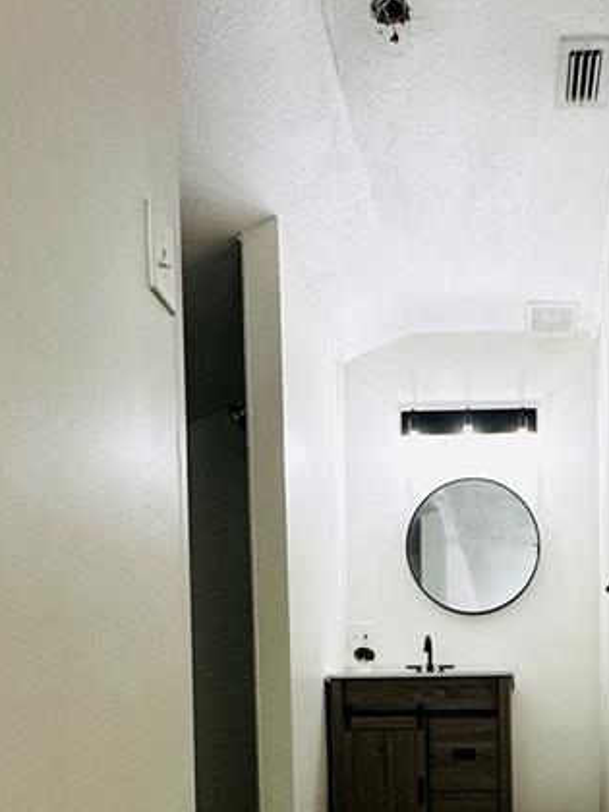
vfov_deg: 40.3
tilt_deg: -3.8
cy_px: 833
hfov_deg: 34.5
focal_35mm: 40
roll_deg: +0.3
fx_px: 938
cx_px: 510
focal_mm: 2.22
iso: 125
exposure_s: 1/120
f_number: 2.2
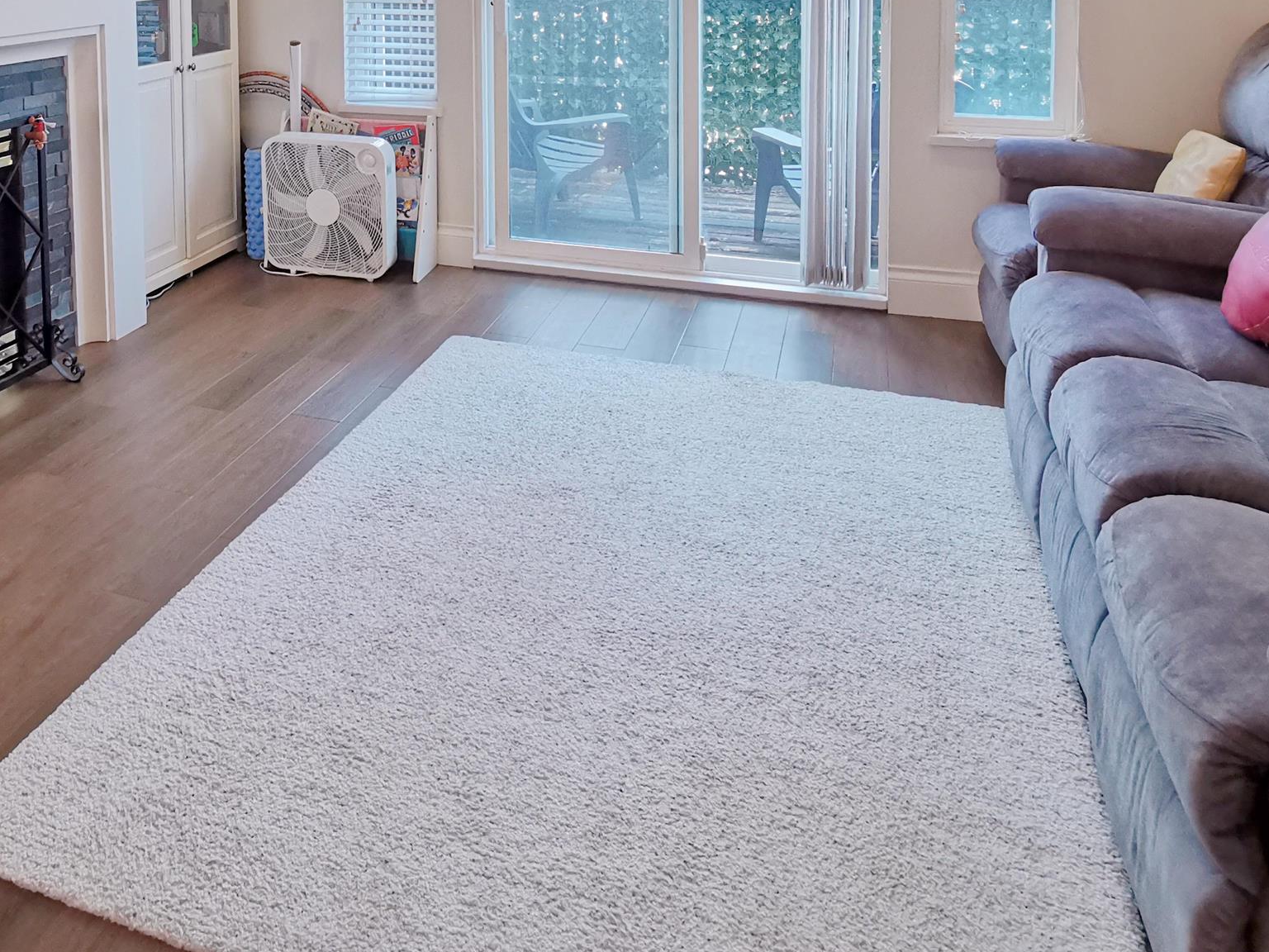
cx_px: 383
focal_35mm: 32
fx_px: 1173
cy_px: 7
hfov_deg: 55.1
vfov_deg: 39.2
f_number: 2.2
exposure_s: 1/60
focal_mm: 2.35
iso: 160
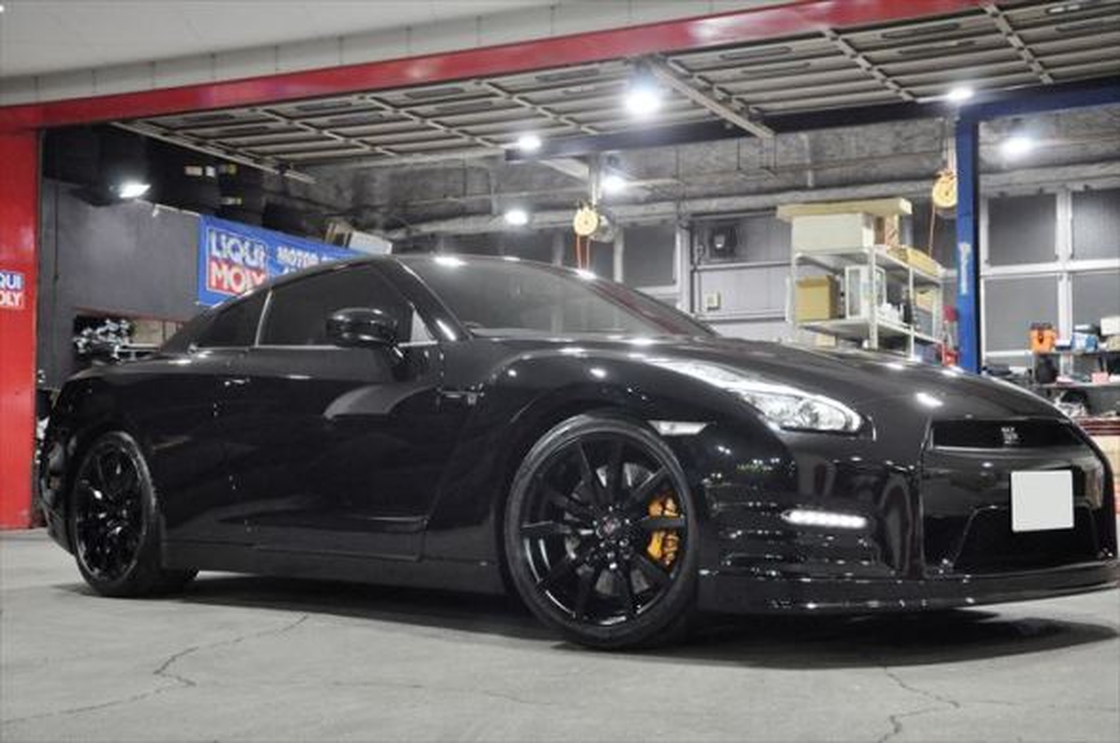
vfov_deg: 26.4
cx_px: 560
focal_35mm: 51
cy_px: 372
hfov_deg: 38.9
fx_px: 1584
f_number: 5.6
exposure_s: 1/125
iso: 3200
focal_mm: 34
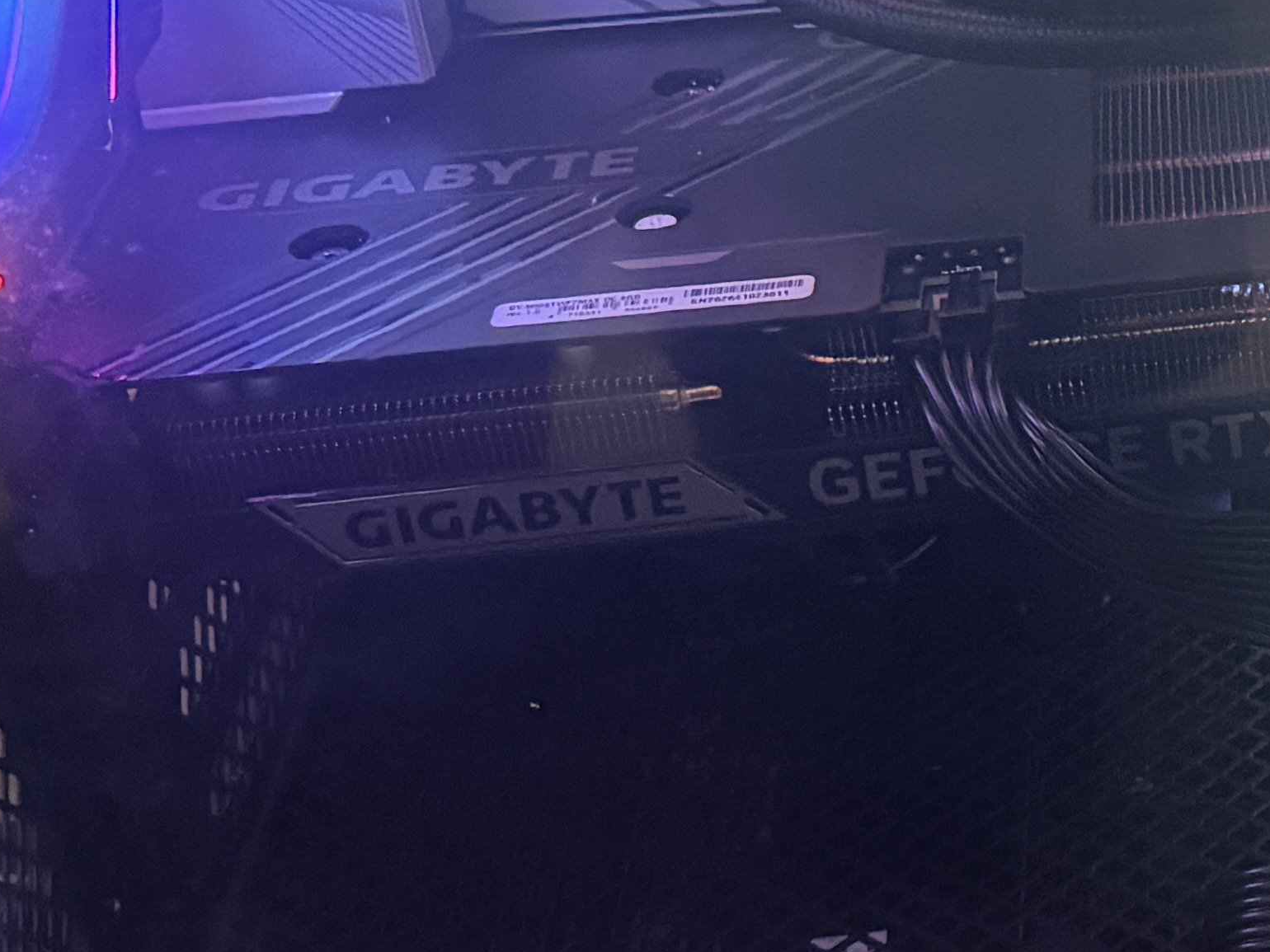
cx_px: 1790
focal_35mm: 89
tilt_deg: -28.2
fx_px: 3265
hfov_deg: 19.7
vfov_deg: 16.5
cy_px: 280
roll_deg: +1.7
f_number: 1.78
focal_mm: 6.76
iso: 640
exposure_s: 1/50
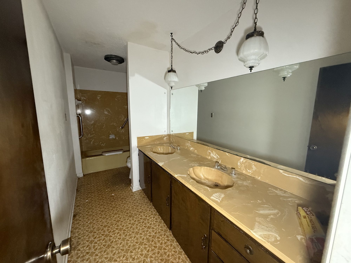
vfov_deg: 85.7
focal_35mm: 14
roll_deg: -1.2
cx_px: 176
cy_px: 132
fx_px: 142
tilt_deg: -8.4
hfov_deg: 102.1
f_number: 2.2
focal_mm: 2.22
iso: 800
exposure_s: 1/60
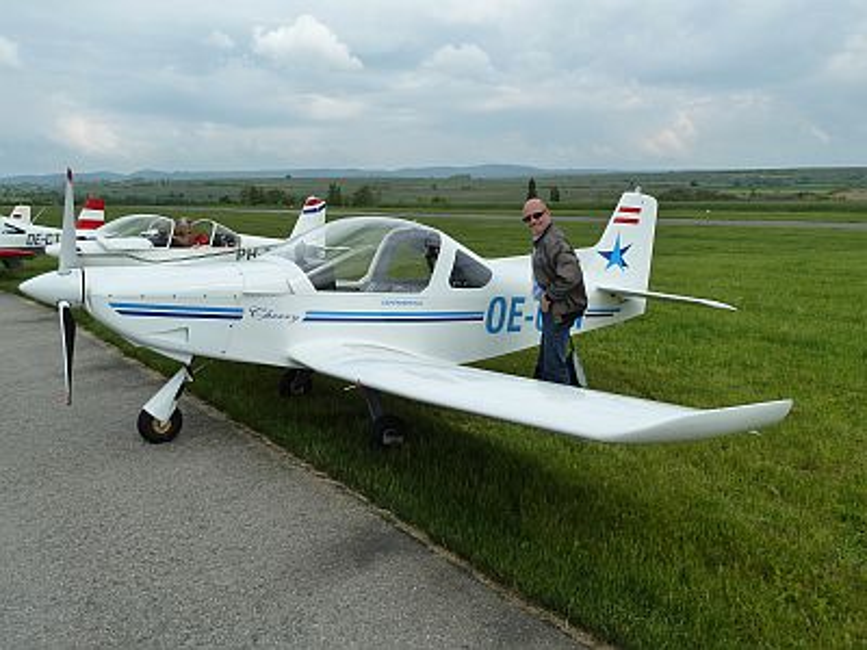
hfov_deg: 60.0
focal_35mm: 30
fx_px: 751
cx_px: 434
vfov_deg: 46.8
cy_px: 325
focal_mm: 5
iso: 125
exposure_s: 1/500
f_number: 4.5
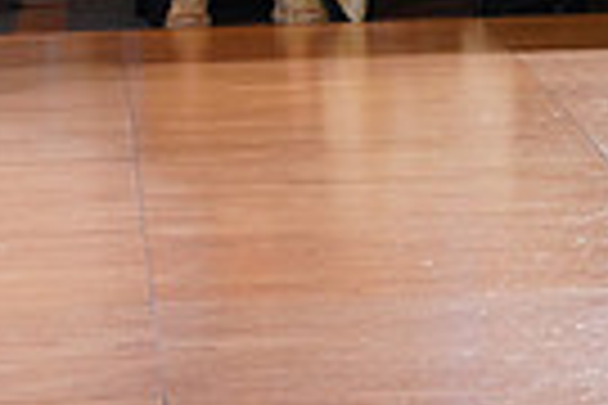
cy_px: -38
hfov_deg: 6.8
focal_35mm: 293
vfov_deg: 4.7
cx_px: -603
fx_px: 4948
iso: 1600
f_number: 5.6
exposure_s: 1/160
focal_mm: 68
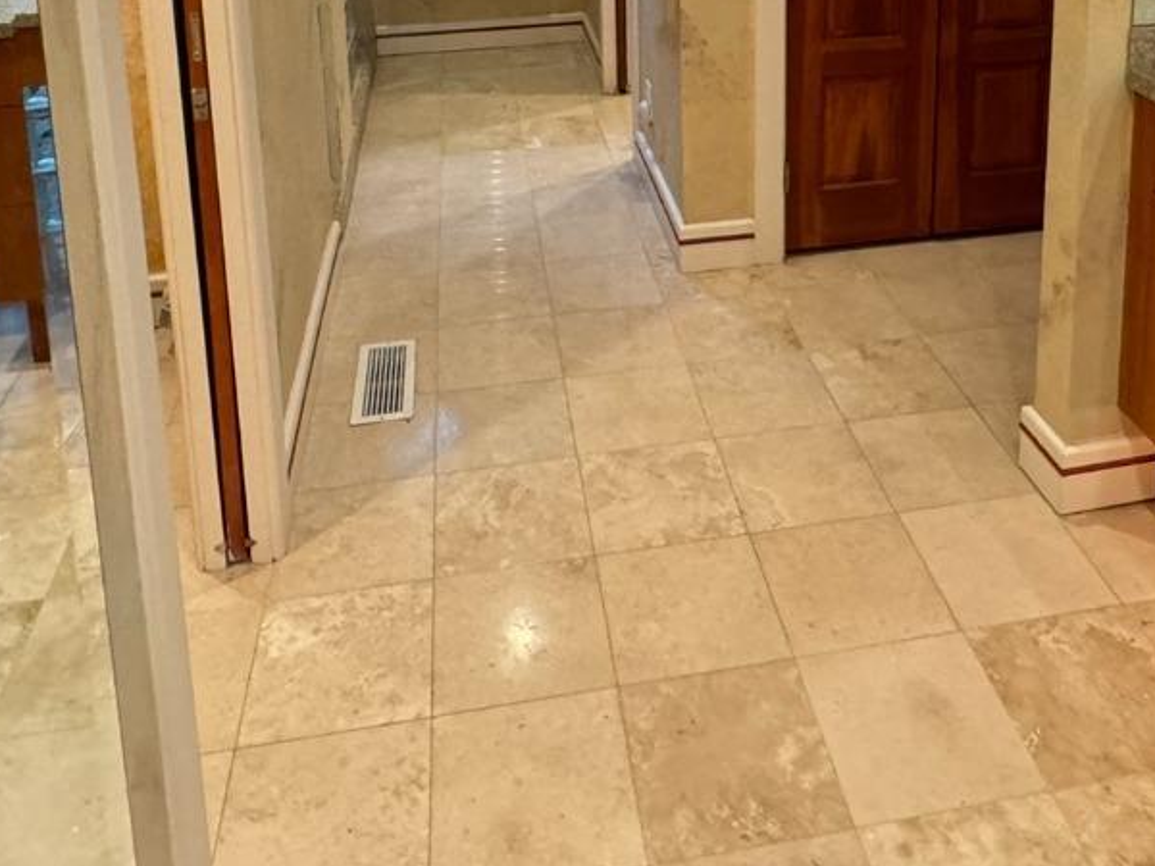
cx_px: 651
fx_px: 1168
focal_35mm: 35
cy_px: -80
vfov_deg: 35.1
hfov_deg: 52.5
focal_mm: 2.22
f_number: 2.2
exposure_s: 1/59
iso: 400
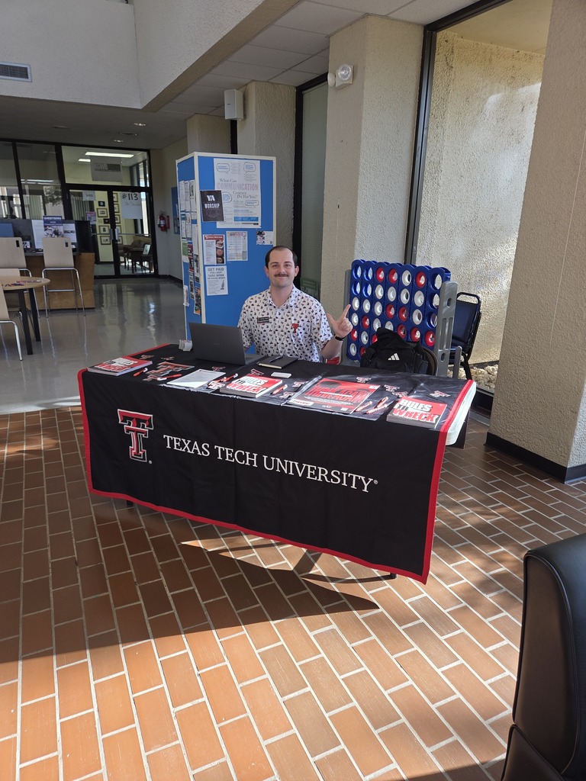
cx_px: 293
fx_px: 519
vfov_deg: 73.9
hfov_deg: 58.9
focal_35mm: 23
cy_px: 390
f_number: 1.8
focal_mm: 5.4
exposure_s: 1/120
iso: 40
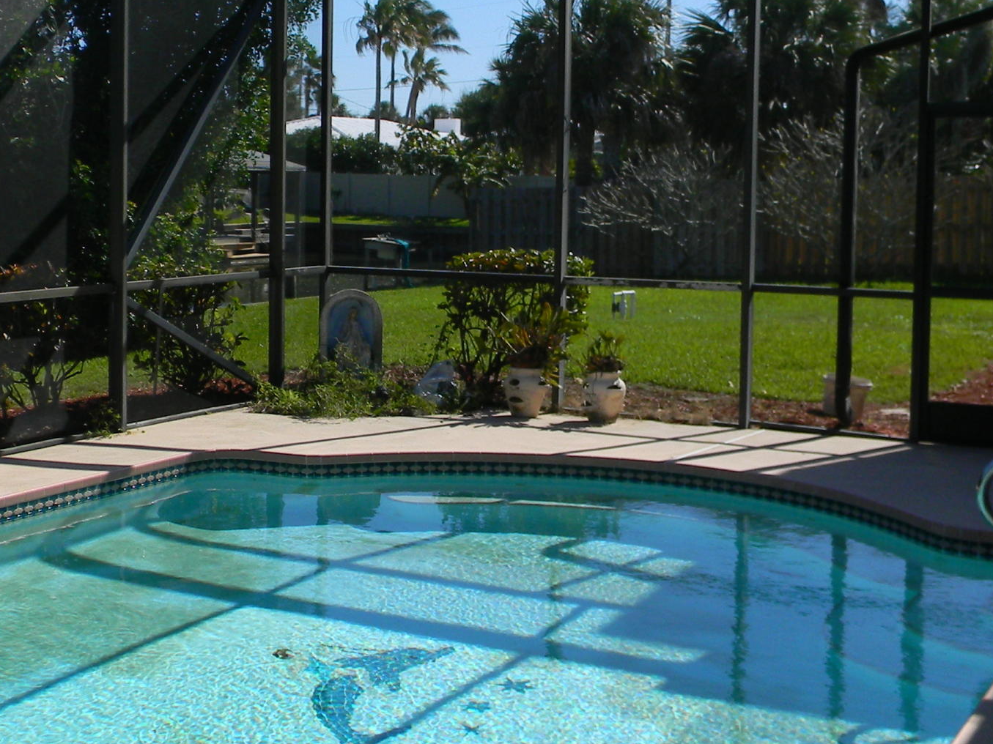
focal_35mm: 62
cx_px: 273
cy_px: 264
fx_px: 1778
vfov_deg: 23.6
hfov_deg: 30.8
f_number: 3.5
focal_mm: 5
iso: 80
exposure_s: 1/864
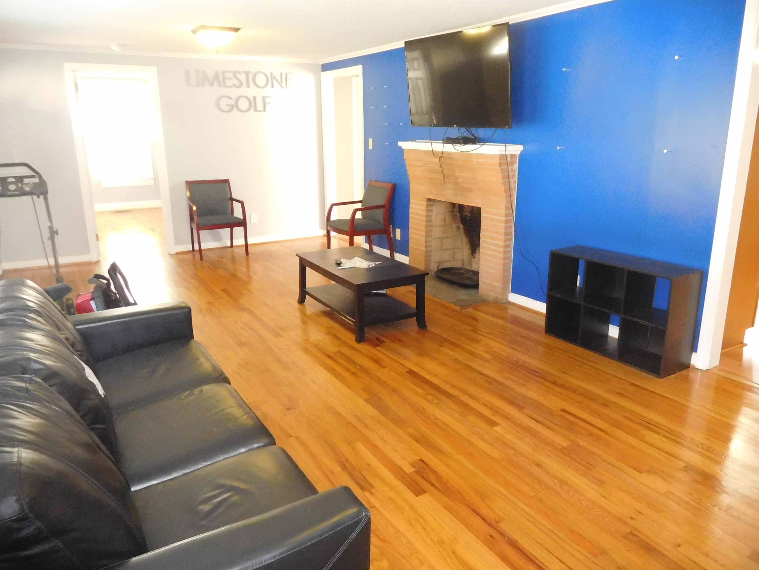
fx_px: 548
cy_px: 285
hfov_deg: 69.4
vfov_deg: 54.9
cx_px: 380
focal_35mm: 25
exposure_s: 1/30
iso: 1250
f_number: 3.4
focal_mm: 4.5
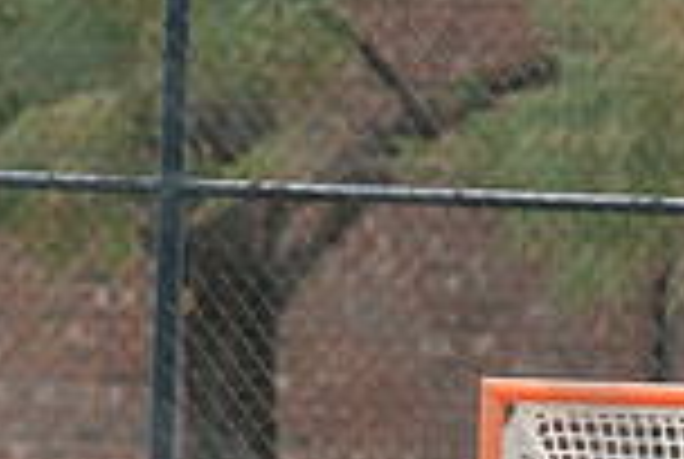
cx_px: 267
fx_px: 37141
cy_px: 1096
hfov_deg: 1.1
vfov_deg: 0.7
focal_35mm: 1951
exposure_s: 1/1250
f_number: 2.8
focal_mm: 200
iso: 450
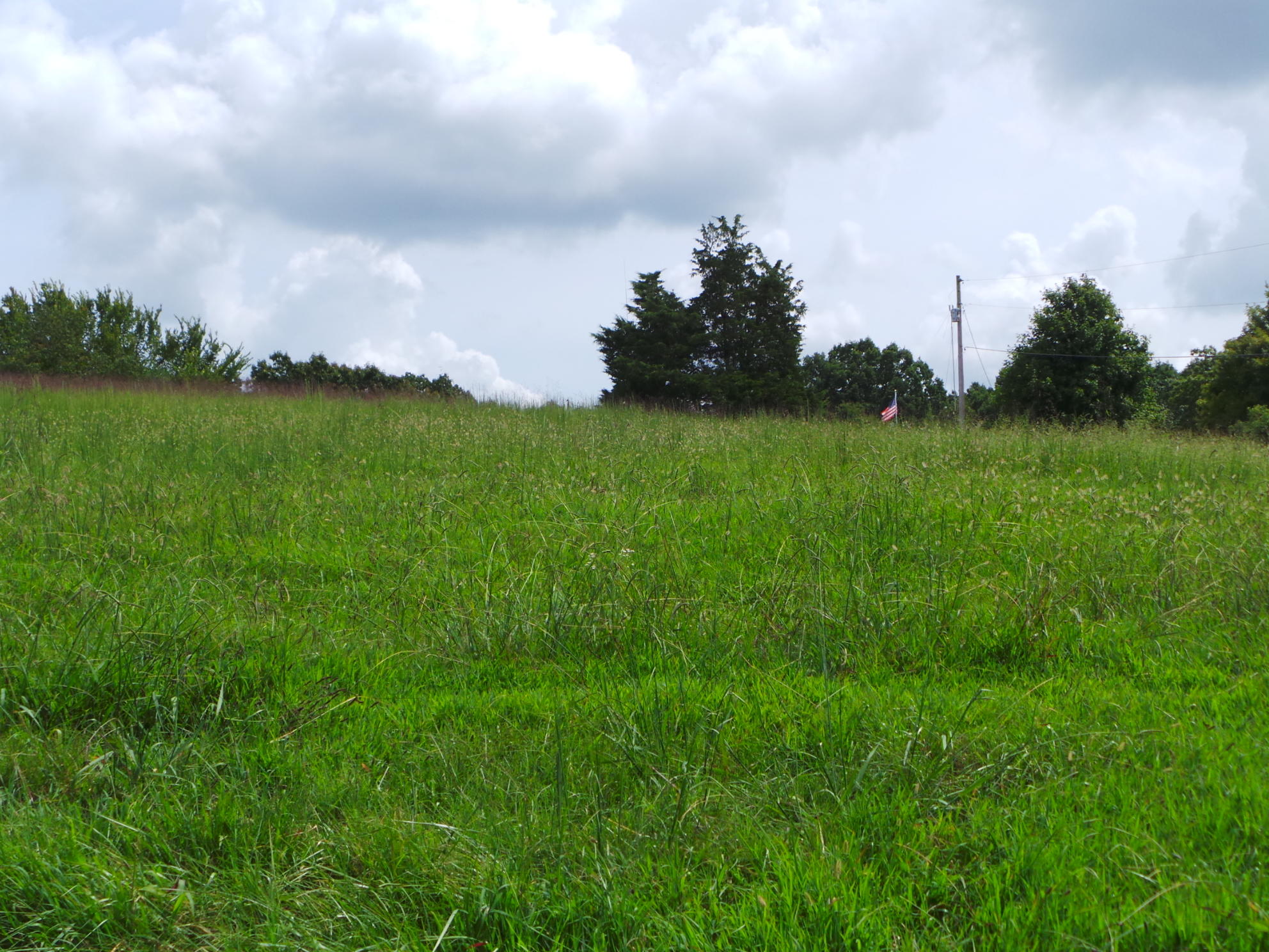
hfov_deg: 37.5
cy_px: 476
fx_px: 1870
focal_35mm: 51
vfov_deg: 28.6
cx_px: 634
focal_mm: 9.2
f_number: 3.8
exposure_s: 1/1000
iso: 100
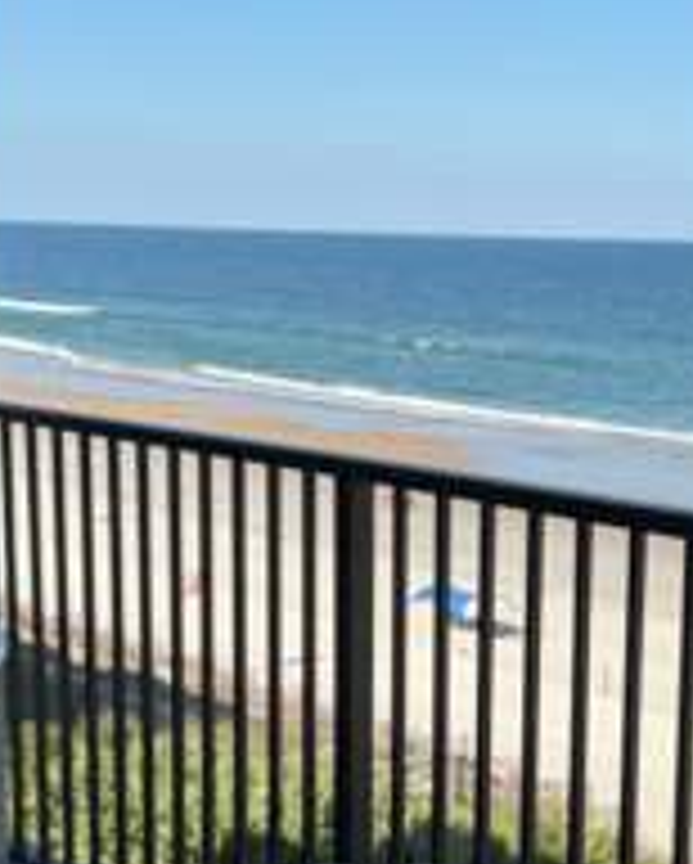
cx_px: 540
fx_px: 1997
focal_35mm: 78
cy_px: 648
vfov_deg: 24.2
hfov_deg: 19.5
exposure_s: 1/4975
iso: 80
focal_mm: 6.76
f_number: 1.78
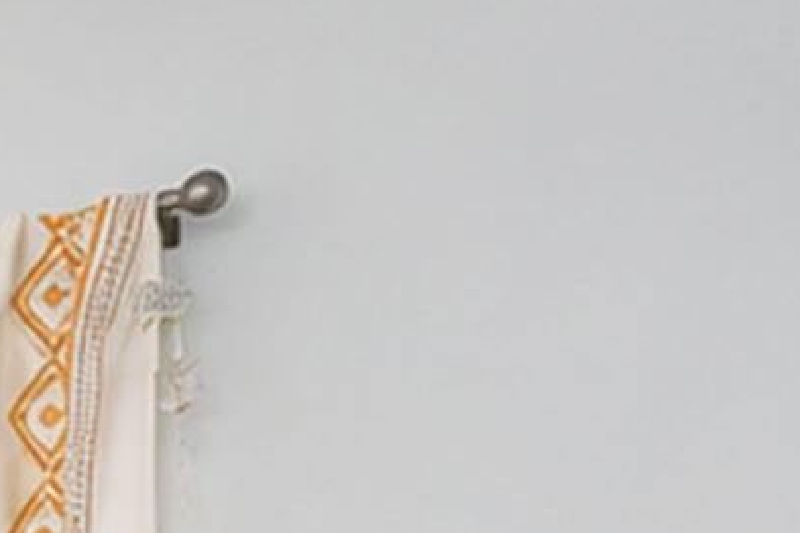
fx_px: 2621
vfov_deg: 9.9
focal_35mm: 118
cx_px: -2123
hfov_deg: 9.1
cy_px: 1359
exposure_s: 1/50
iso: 64
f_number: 4.5
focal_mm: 16
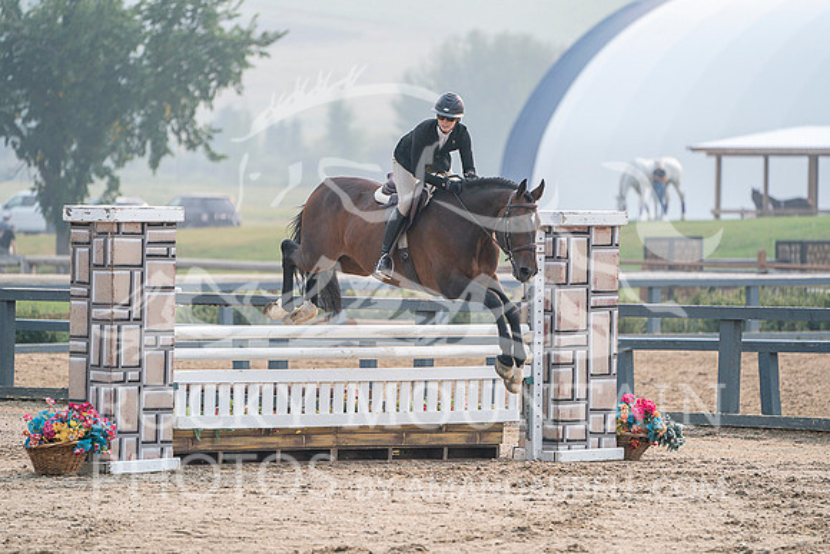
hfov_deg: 6.1
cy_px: 277
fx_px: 7748
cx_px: 415
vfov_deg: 4.1
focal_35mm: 336
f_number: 5.6
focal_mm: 336
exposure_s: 1/800
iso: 500
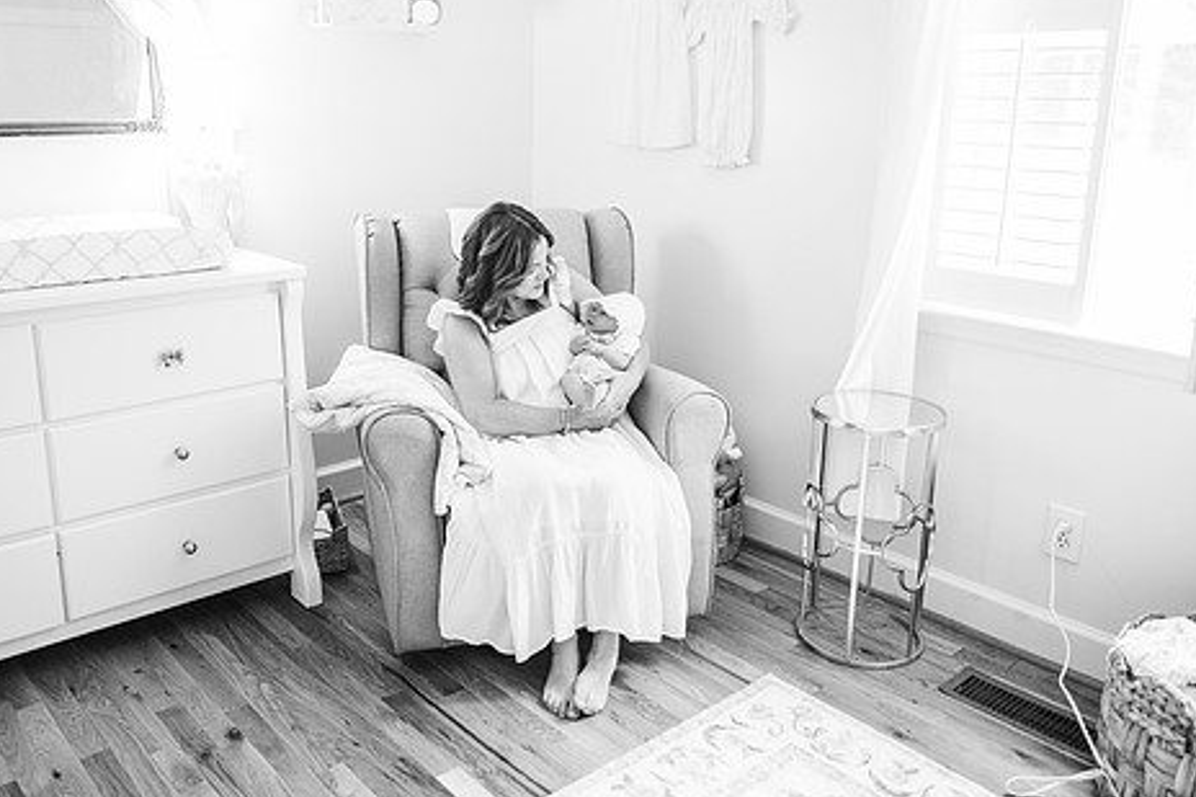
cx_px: 528
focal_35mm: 30
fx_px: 996
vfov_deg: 43.4
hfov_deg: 61.8
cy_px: 337
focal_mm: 24
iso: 1600
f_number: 2.8
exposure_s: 1/200
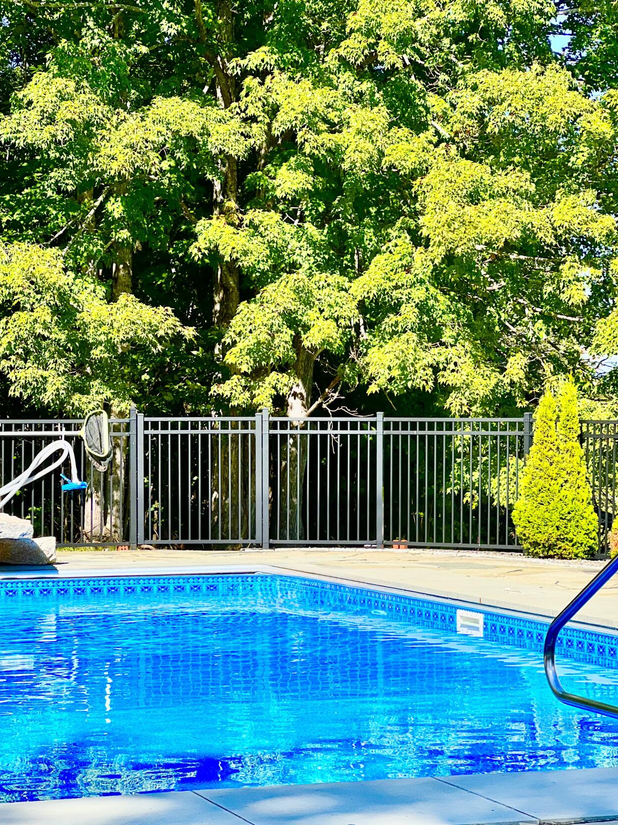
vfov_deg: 21.1
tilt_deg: -1.7
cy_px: 496
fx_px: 2214
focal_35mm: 93
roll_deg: +0.5
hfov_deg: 15.9
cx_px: 288
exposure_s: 1/245
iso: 32
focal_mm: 9
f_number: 2.8
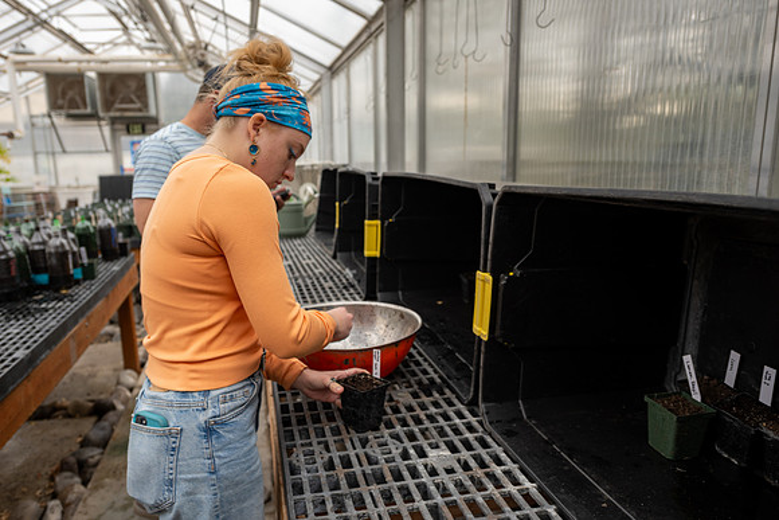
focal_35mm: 26
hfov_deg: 69.5
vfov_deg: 49.7
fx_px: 561
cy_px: 267
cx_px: 361
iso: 50
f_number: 2.8
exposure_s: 1/80
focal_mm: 23
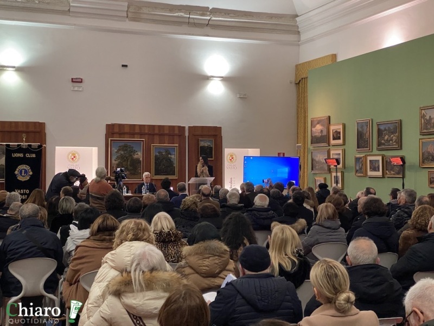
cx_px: 217
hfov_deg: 36.8
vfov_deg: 28.0
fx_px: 652
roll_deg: -0.3
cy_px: 163
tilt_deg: -0.3
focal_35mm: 52
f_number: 2
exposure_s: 1/50
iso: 320
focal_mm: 6
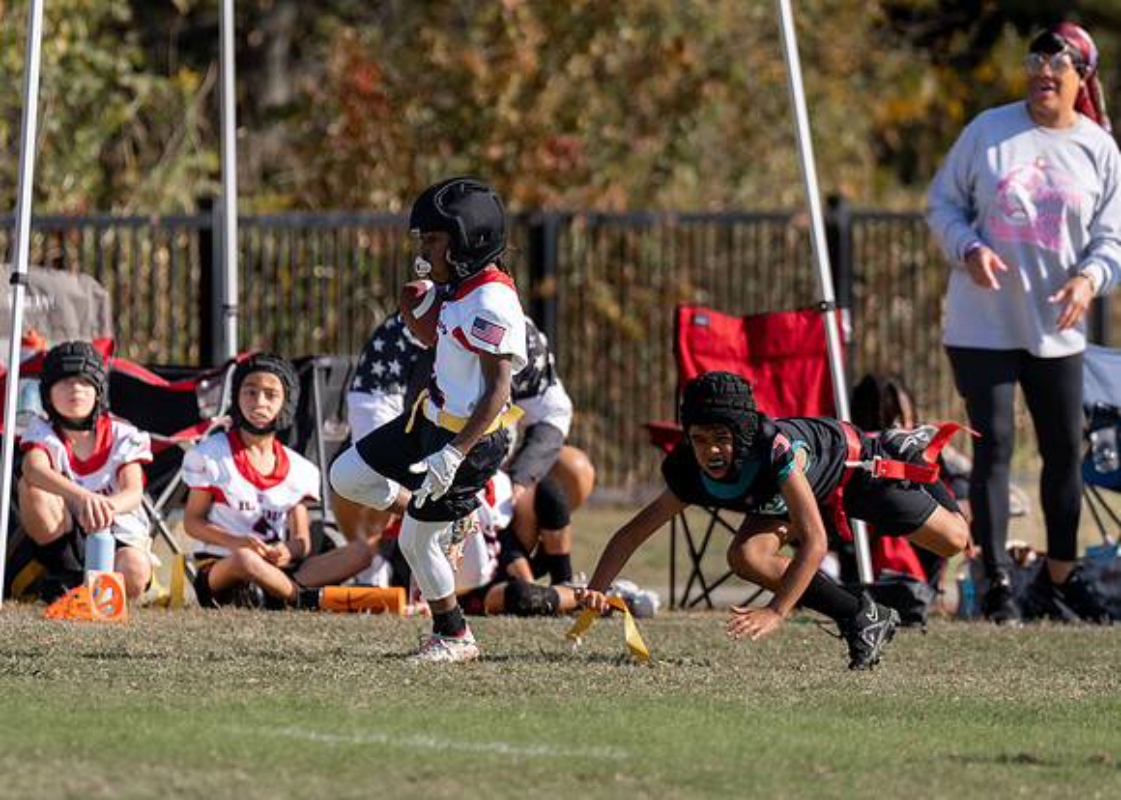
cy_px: 340
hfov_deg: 4.5
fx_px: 14311
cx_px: 585
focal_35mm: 450
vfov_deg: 3.2
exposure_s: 1/2000
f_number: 2.8
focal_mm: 200
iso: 100
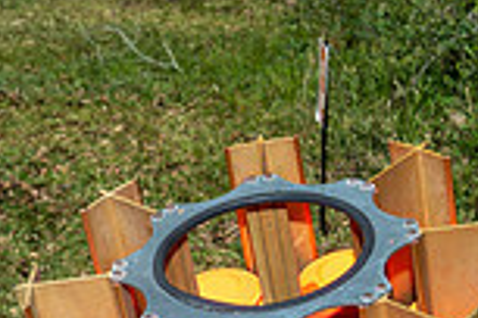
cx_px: 147
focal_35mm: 114
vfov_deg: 12.0
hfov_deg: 17.9
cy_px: 262
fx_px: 1514
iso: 100
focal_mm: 30
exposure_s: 1/250
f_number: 8
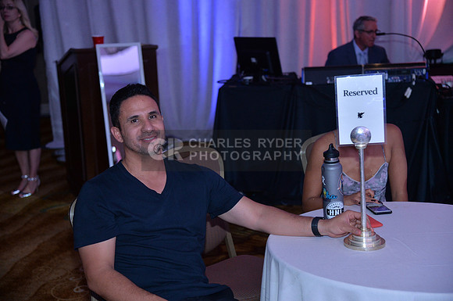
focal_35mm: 58
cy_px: 150
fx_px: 729
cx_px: 226
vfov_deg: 23.3
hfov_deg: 34.5
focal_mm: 58
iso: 2000
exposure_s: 1/250
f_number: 4
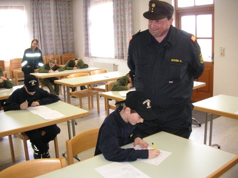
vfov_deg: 38.7
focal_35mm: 37
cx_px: 119
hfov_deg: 50.1
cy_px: 89
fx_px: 254
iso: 160
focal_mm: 6.1
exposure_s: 1/45
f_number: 2.8
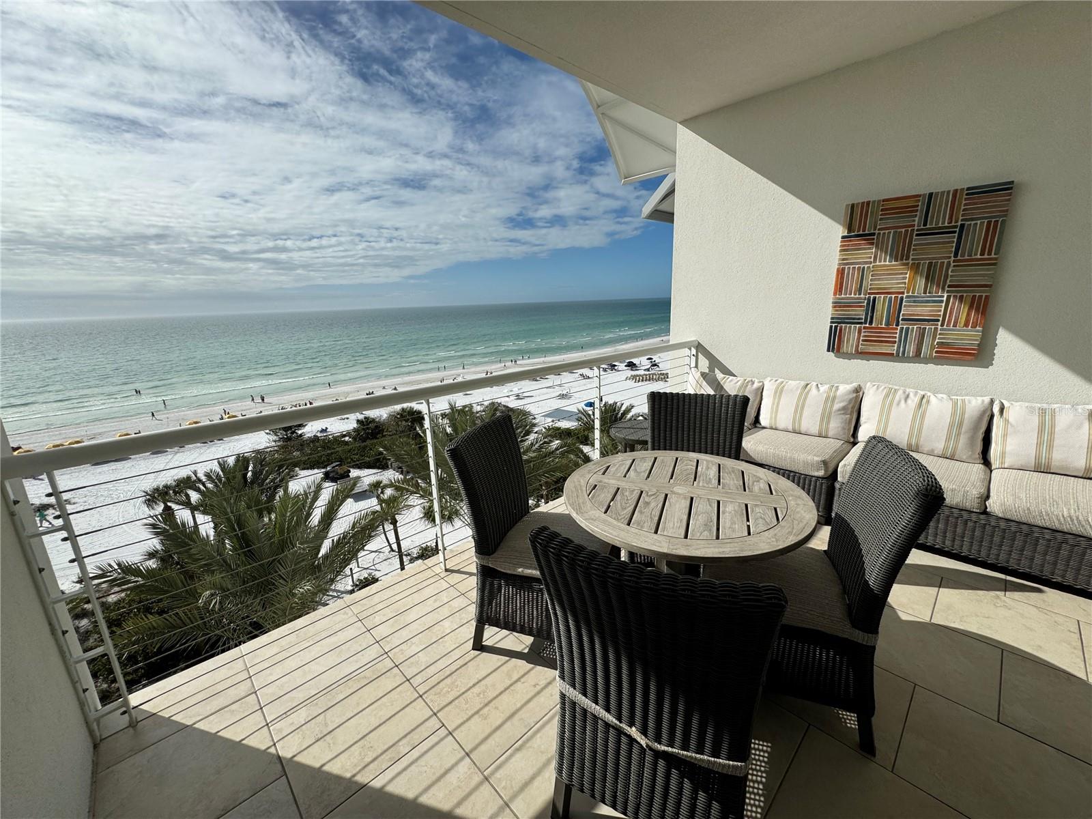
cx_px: 546
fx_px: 442
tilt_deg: -12.9
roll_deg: +1.6
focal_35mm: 14
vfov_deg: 85.7
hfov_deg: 102.1
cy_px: 410
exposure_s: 1/4630
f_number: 2.2
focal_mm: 2.22
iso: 50
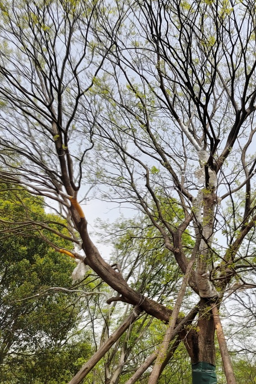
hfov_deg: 35.0
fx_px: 395
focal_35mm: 37
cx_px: 197
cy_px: 206
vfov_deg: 51.8
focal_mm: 5.52
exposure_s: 1/2000
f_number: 1.9
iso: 347
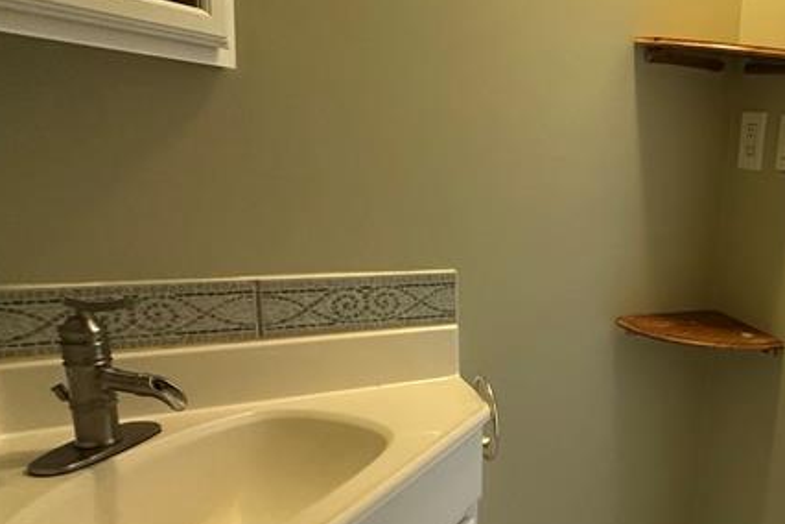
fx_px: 763
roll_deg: -6.1
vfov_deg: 37.7
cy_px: 316
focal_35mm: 35
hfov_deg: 46.3
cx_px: 772
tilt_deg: -12.5
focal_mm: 2.22
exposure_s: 1/60
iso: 320
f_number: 2.2
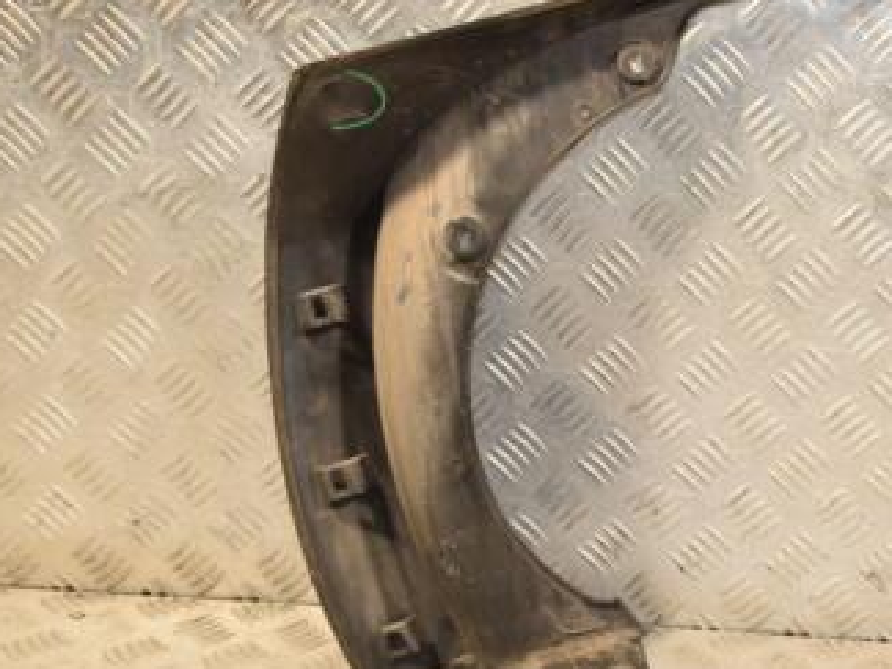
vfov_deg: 18.4
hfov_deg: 23.9
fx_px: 2061
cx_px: 757
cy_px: 372
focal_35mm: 80
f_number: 6.3
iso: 800
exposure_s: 1/200
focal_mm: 30
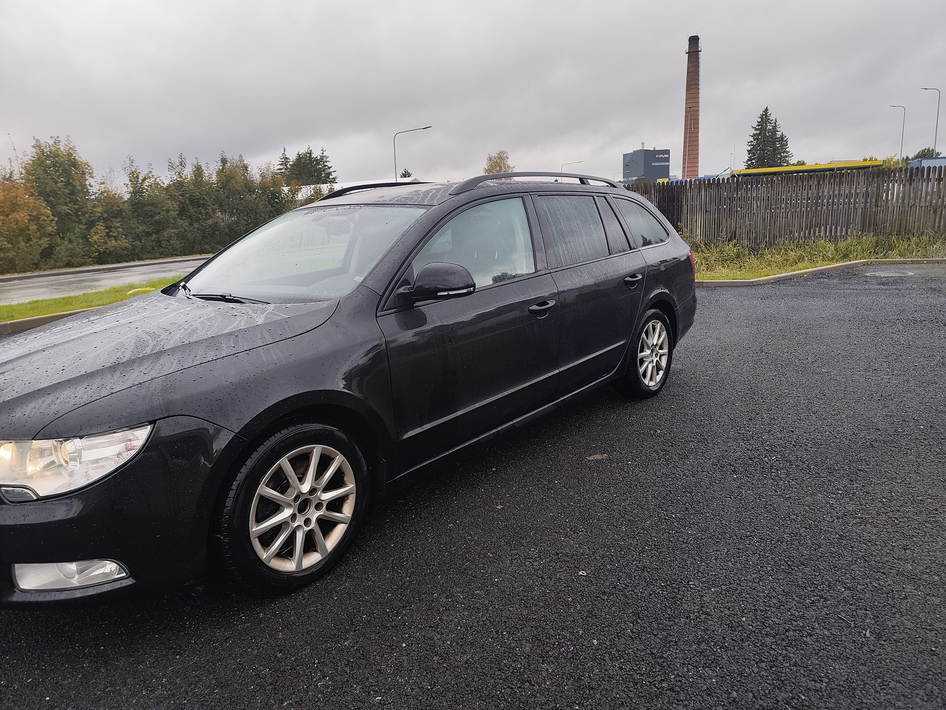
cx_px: 473
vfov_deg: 58.9
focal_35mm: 23
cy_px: 355
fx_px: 629
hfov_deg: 73.9
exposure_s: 1/256
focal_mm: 6.19
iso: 50
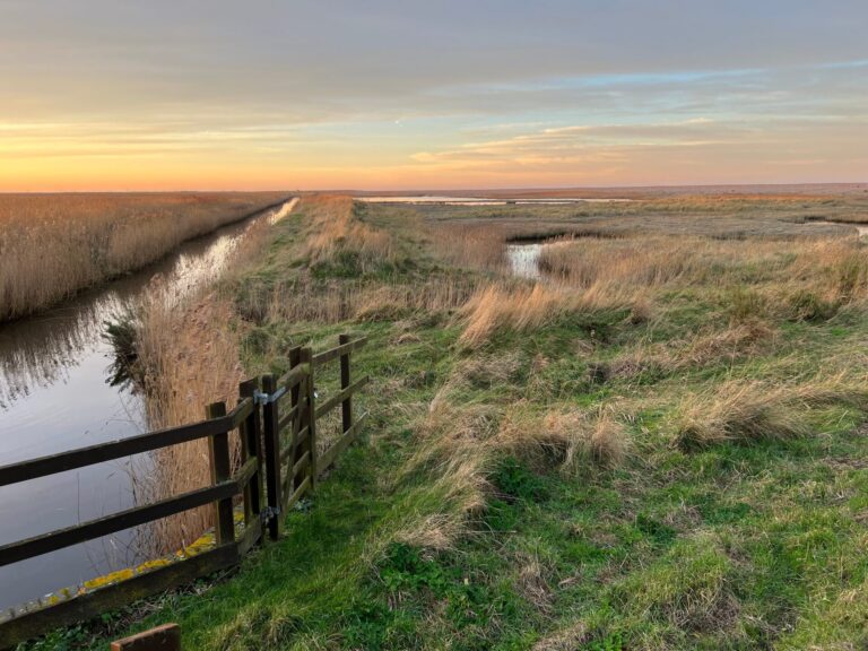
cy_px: 326
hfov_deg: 67.3
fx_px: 652
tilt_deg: -11.6
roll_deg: +0.5
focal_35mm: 26
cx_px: 434
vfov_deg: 53.1
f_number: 1.5
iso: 40
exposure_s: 1/208
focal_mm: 5.7
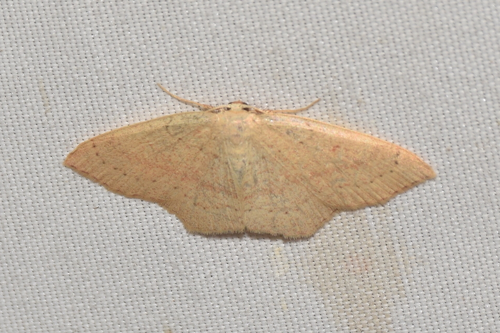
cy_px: 166
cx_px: 250
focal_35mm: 210
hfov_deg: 9.8
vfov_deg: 6.5
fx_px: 2916
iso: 100
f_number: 13
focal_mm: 140
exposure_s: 1/160
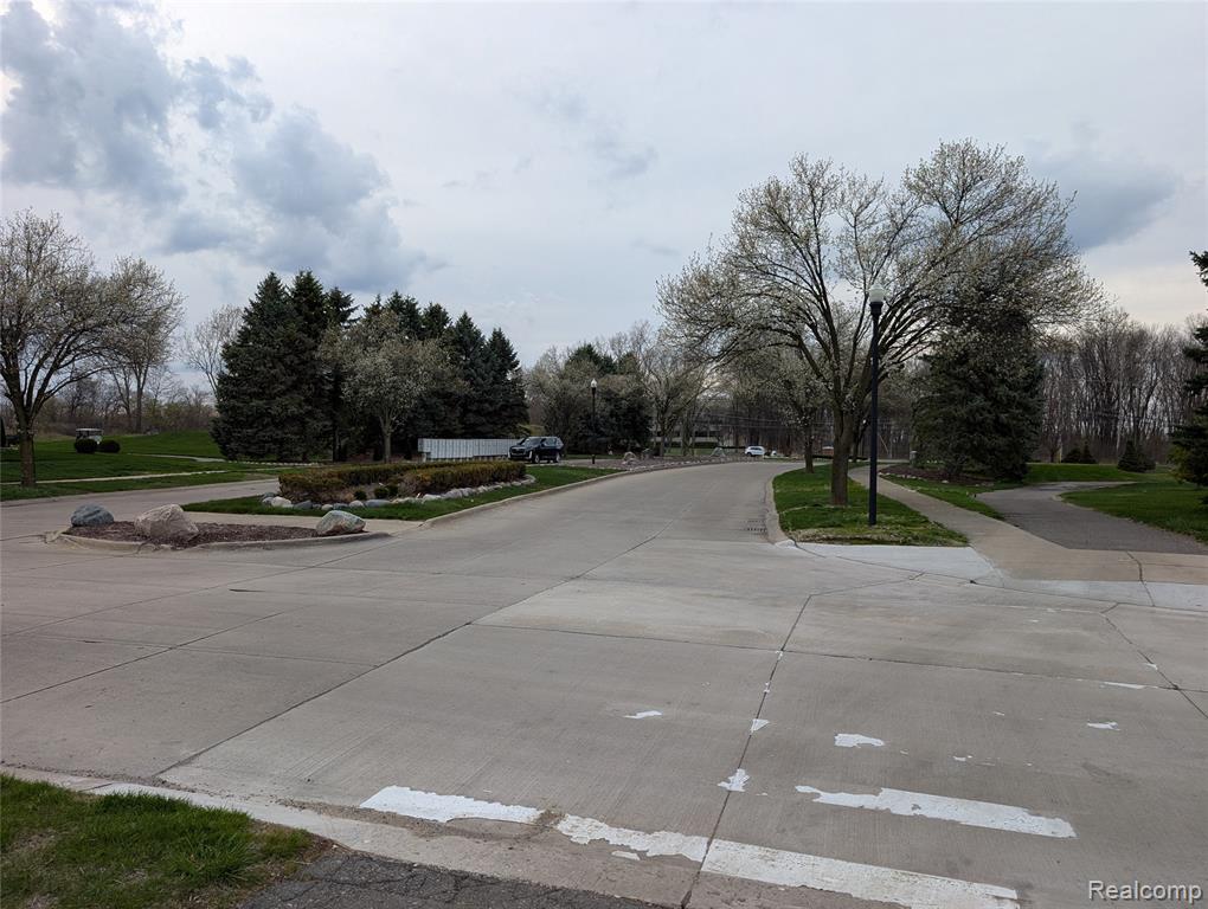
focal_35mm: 24
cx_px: 604
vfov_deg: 56.9
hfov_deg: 71.5
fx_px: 839
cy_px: 454
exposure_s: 1/299
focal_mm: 6.9
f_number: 1.68
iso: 20
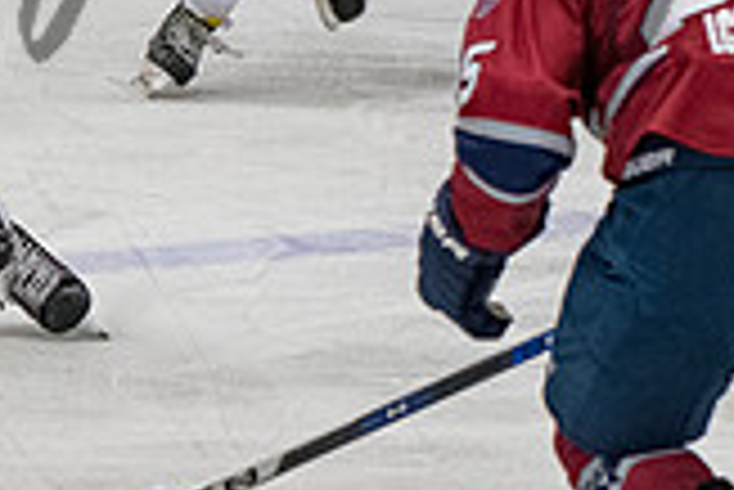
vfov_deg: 2.2
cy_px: -34
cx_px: -225
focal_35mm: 622
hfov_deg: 3.3
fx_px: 12693
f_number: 3.5
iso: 2500
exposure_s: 1/800
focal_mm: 105
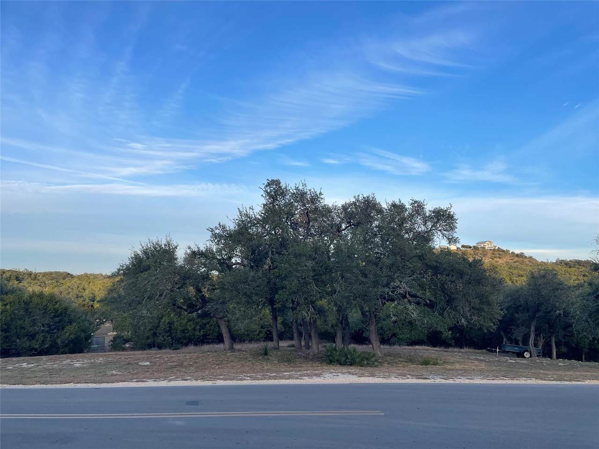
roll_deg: -1.5
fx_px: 450
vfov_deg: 53.1
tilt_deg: +6.7
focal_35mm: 26
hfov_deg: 67.3
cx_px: 300
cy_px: 224
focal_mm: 4.2
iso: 32
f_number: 1.6
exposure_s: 1/1195
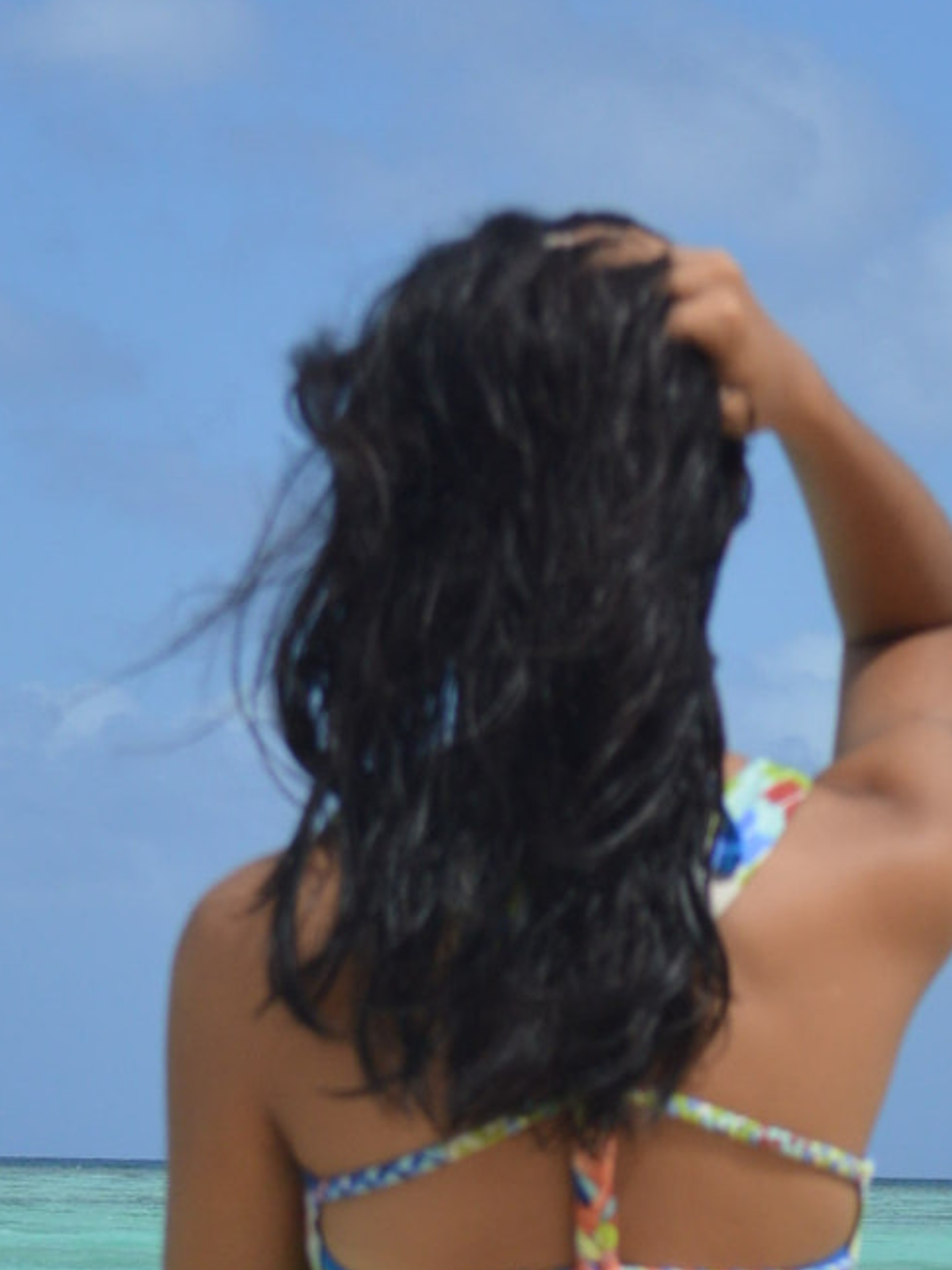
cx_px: 485
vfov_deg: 10.1
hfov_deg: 7.7
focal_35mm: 193
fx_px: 7079
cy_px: 1409
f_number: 5.6
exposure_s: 1/1250
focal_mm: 36
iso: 200
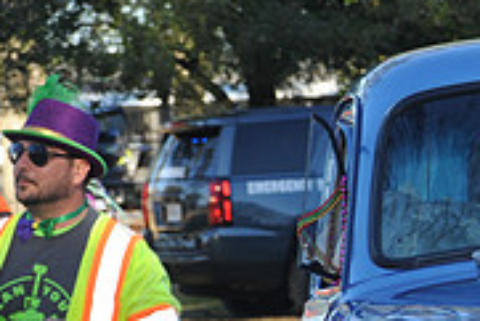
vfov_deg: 4.1
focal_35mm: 336
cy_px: 475
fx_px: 4483
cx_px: 743
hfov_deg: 6.1
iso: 200
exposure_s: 1/100
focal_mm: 105
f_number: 8
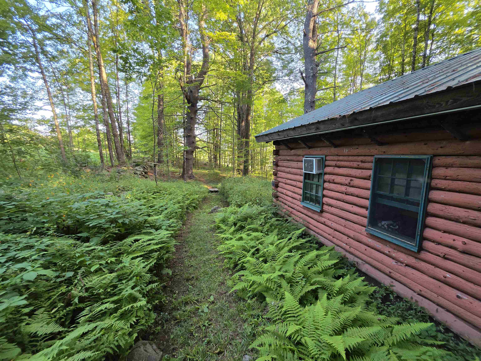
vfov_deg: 89.9
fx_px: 181
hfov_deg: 106.2
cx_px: 240
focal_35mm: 13
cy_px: 180
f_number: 1.9
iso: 125
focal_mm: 2.2
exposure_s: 1/120
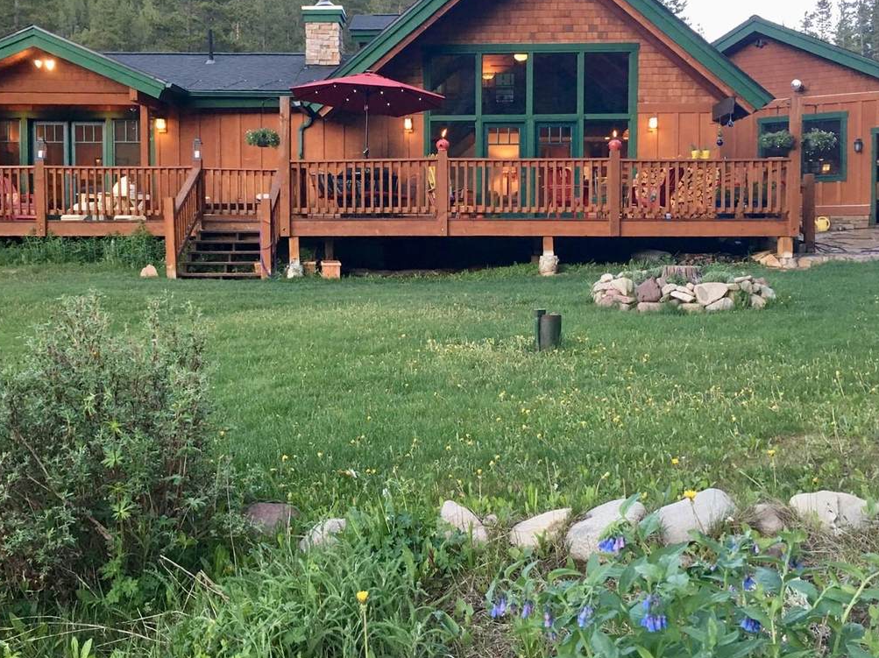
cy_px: 267
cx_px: 440
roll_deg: -1.0
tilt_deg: -1.3
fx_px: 939
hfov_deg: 50.2
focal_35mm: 37
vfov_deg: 38.5
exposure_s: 1/30
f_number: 2.2
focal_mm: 4.15
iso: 40
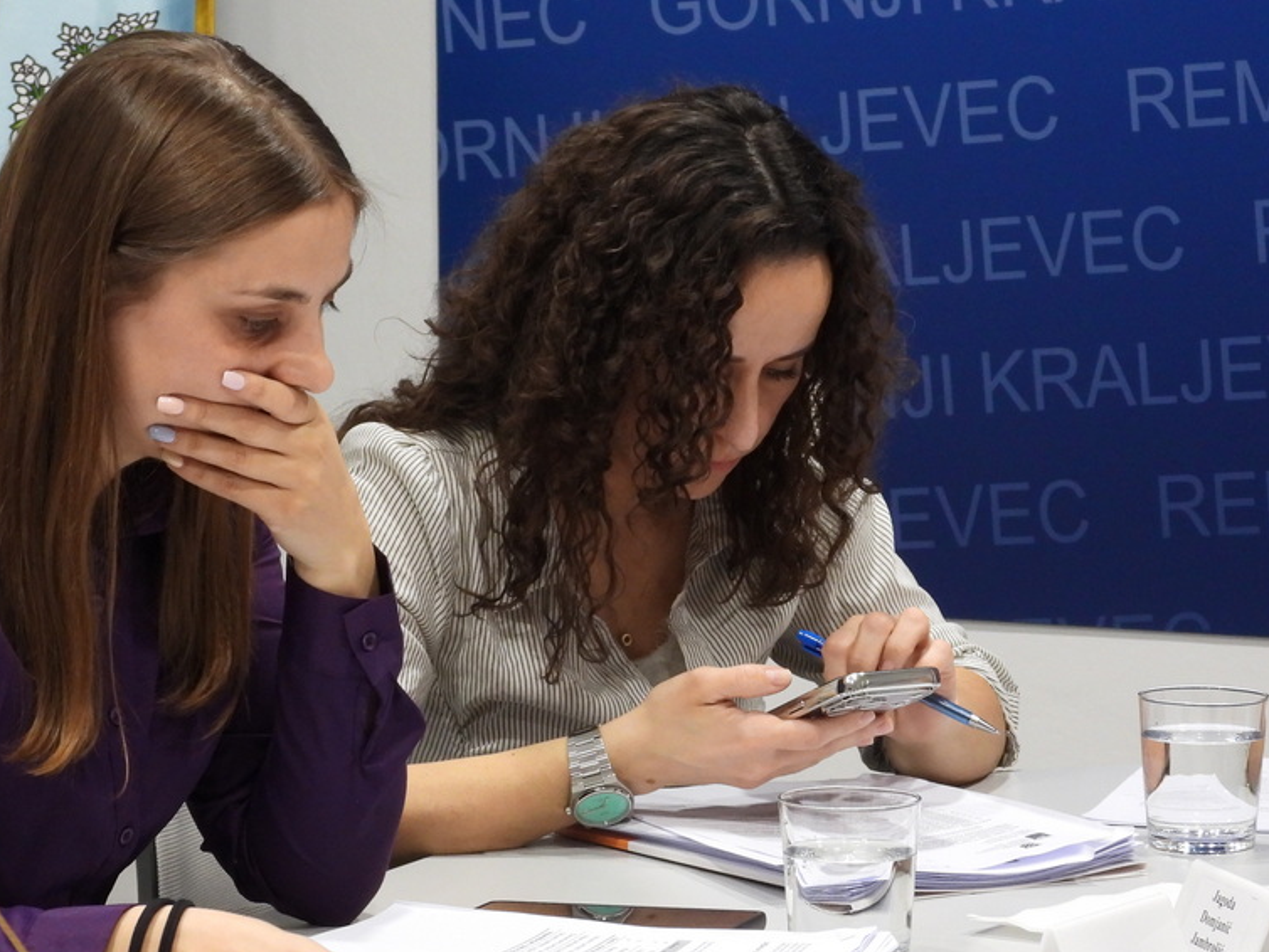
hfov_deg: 10.8
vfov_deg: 8.1
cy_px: 555
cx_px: 305
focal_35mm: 183
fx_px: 6711
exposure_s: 1/40
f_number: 4
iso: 400
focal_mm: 20.7
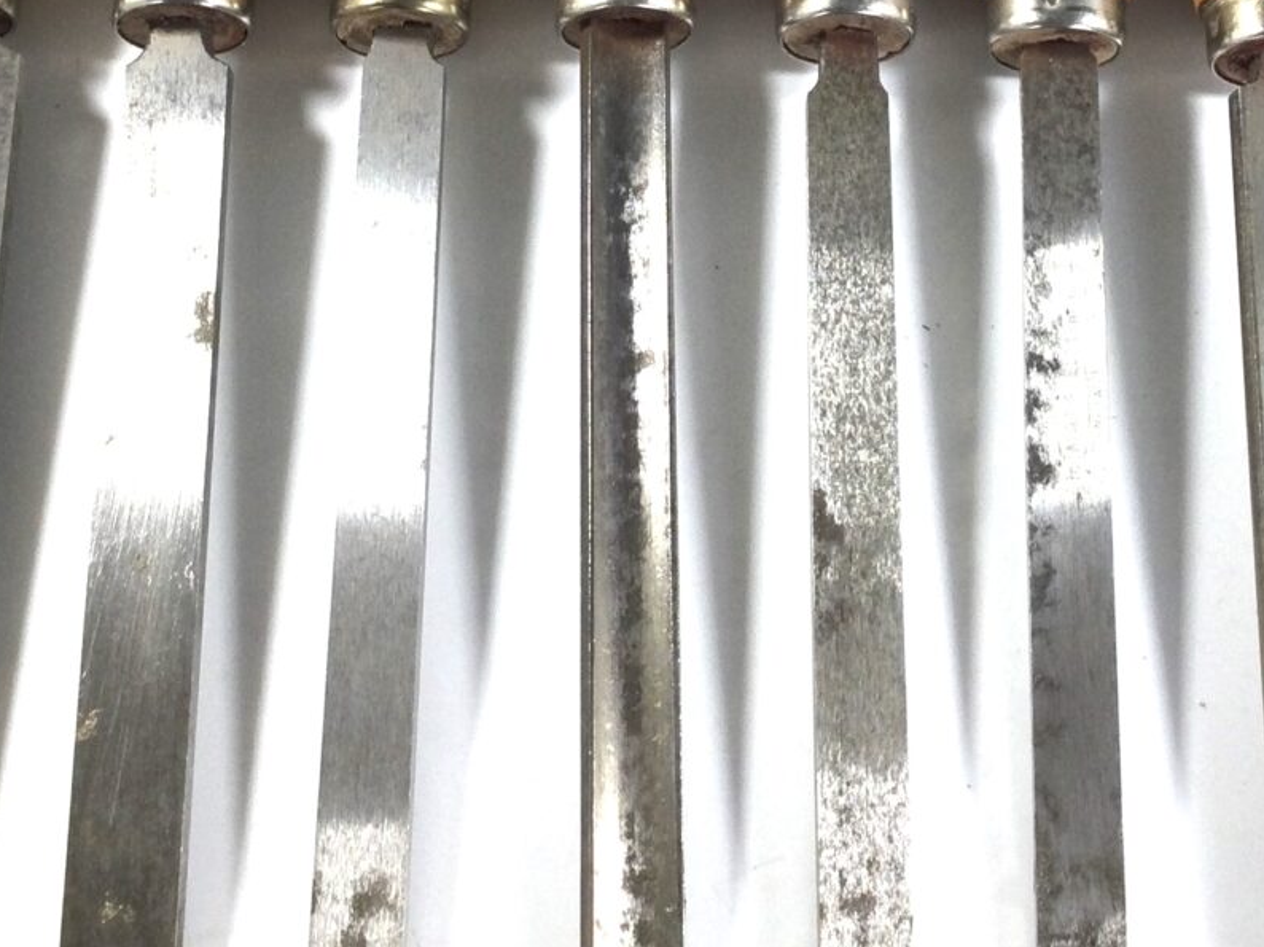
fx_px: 2738
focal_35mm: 75
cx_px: 705
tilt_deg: -63.0
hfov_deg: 26.0
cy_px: 57
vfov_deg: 19.2
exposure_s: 1/50
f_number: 2.4
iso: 25
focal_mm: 3.3
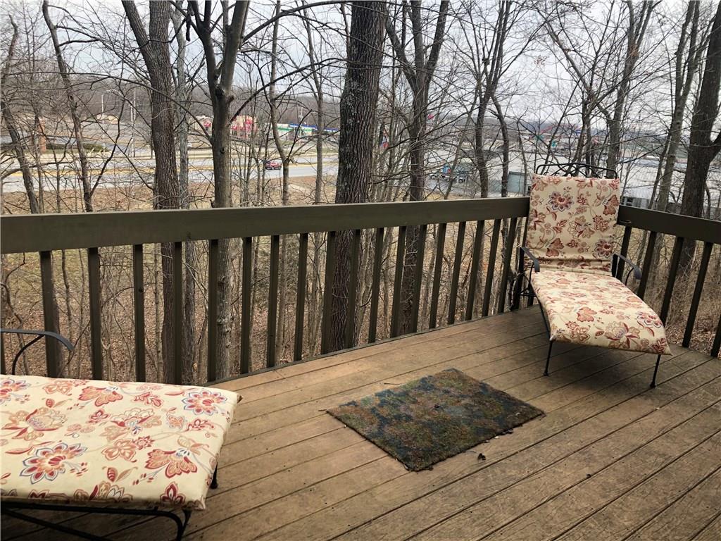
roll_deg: -4.7
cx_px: 360
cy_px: 270
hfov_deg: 63.4
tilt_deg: -14.8
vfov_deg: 49.7
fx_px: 583
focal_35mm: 28
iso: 20
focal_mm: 4
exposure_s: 1/262
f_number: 1.8
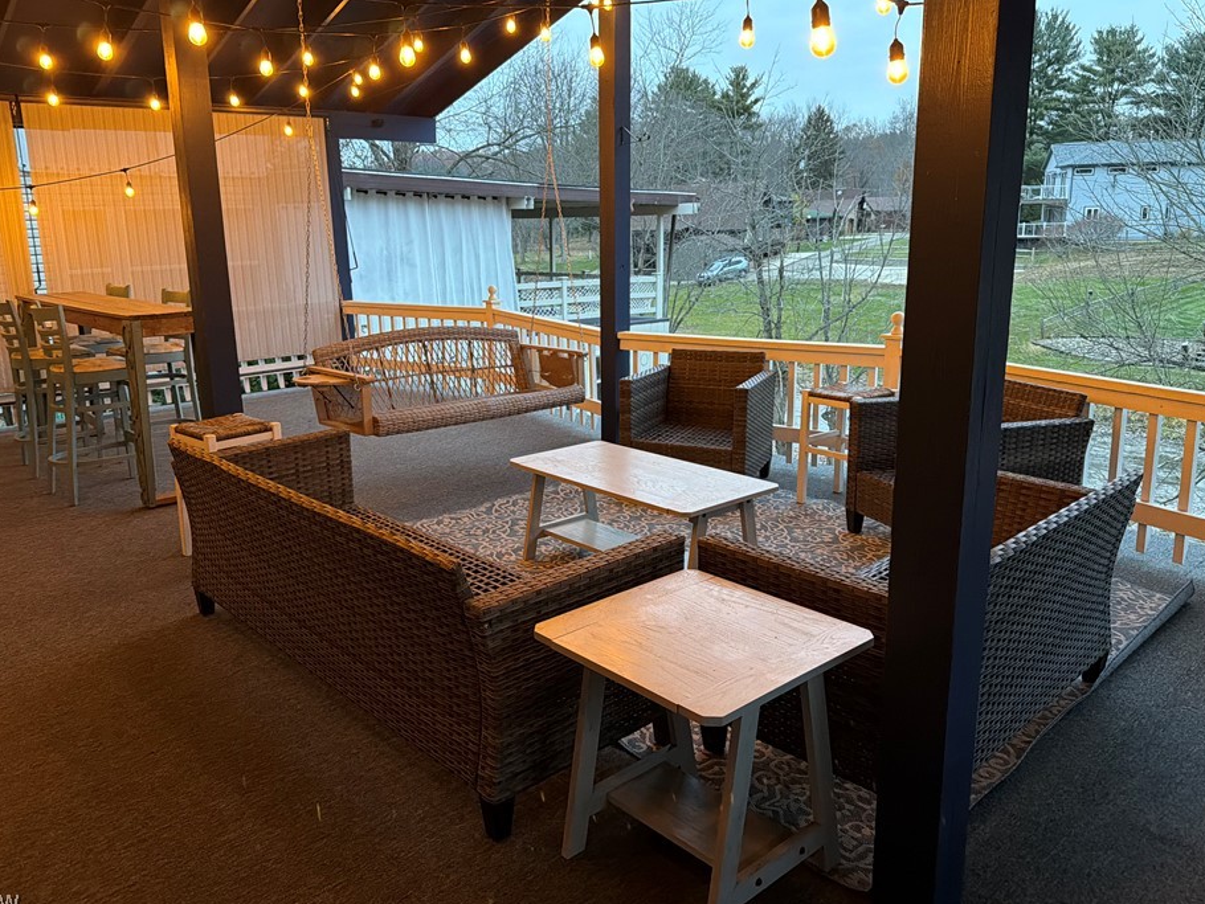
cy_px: 422
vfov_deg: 51.3
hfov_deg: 65.3
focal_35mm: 27
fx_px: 940
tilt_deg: -12.2
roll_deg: +1.9
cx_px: 567
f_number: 1.78
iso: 640
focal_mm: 6.76
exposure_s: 1/40
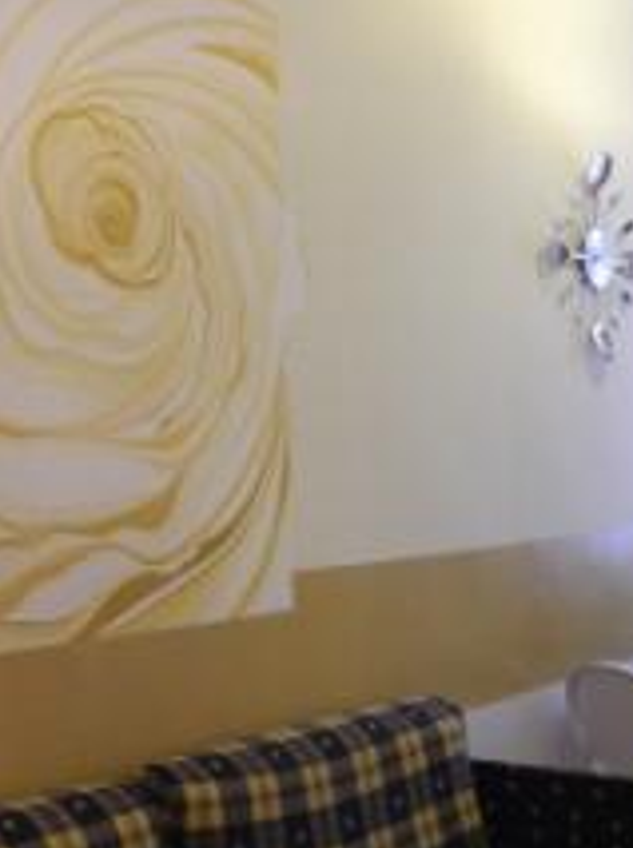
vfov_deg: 32.5
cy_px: 565
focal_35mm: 59
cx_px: 342
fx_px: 1443
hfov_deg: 24.7
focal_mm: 6
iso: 504
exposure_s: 1/34.4
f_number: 2.8
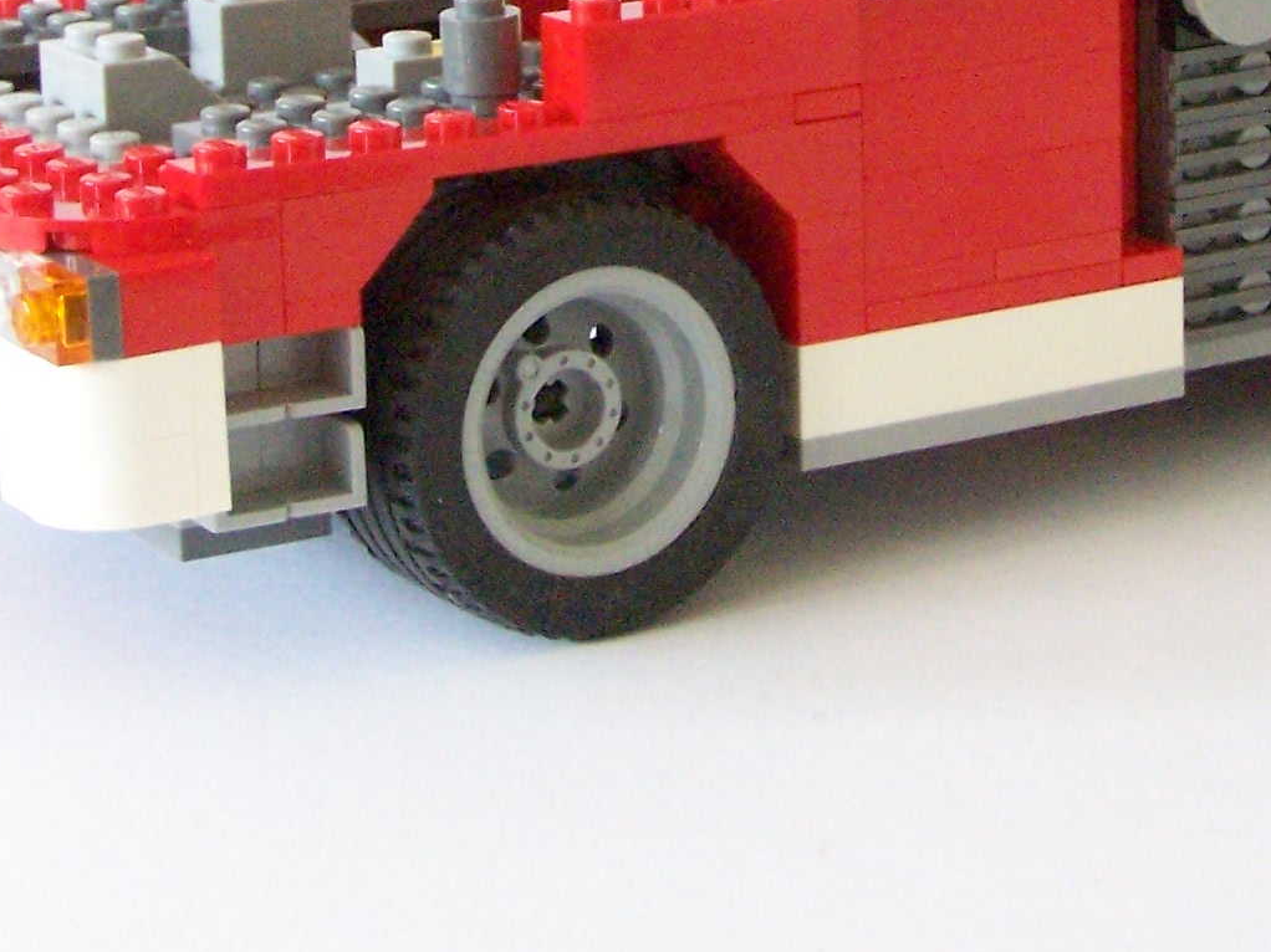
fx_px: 4442
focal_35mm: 121
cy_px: -178
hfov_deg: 16.2
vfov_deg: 12.0
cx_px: 846
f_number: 3.6
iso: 400
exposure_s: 1/45
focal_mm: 8
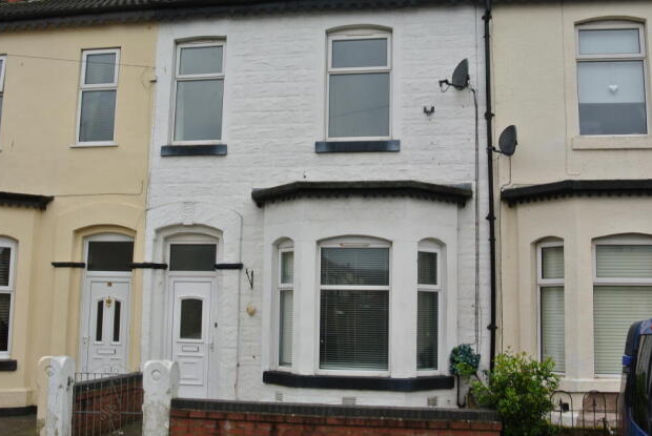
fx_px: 707
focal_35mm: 39
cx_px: 335
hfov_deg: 49.5
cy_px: 221
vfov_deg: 34.3
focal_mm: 14
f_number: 9
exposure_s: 1/60
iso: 100
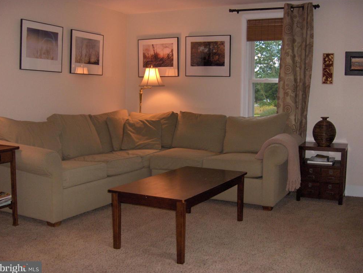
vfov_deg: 36.0
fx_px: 420
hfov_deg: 46.7
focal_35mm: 40
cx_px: 182
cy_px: 136
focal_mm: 8
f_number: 2.8
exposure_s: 1/60
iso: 100
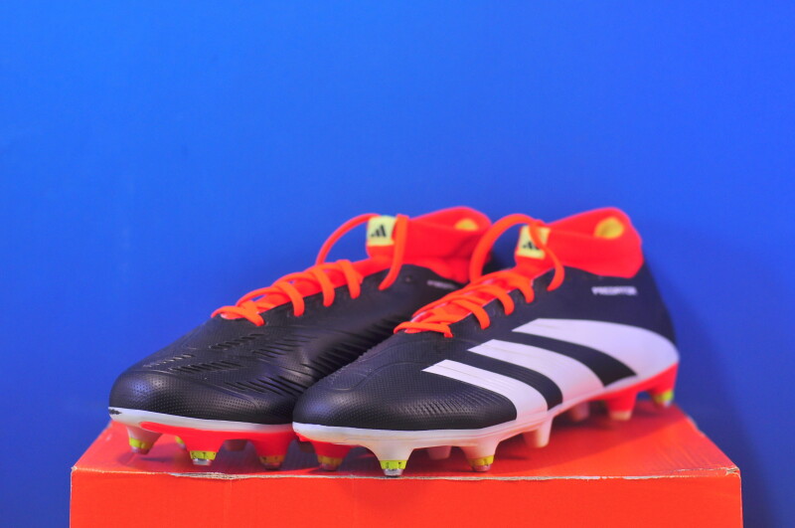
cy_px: 264
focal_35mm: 75
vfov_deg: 18.1
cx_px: 398
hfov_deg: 27.0
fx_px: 1654
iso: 250
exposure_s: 1/320
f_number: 2.5
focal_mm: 50
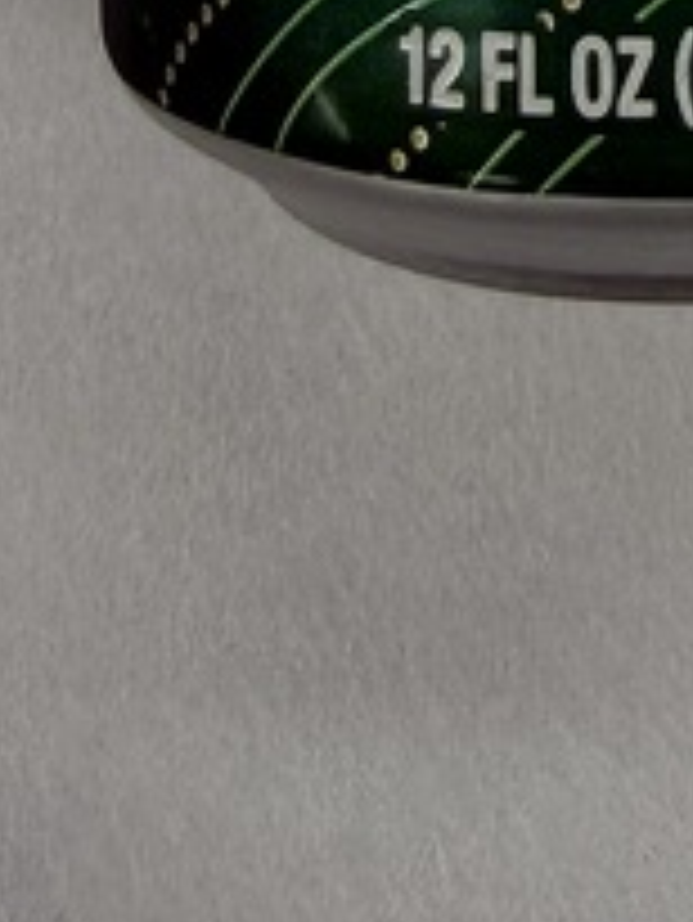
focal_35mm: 120
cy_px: -1043
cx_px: 810
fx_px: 3200
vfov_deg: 13.5
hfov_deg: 12.1
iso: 80
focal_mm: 2.22
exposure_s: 1/120
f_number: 2.2
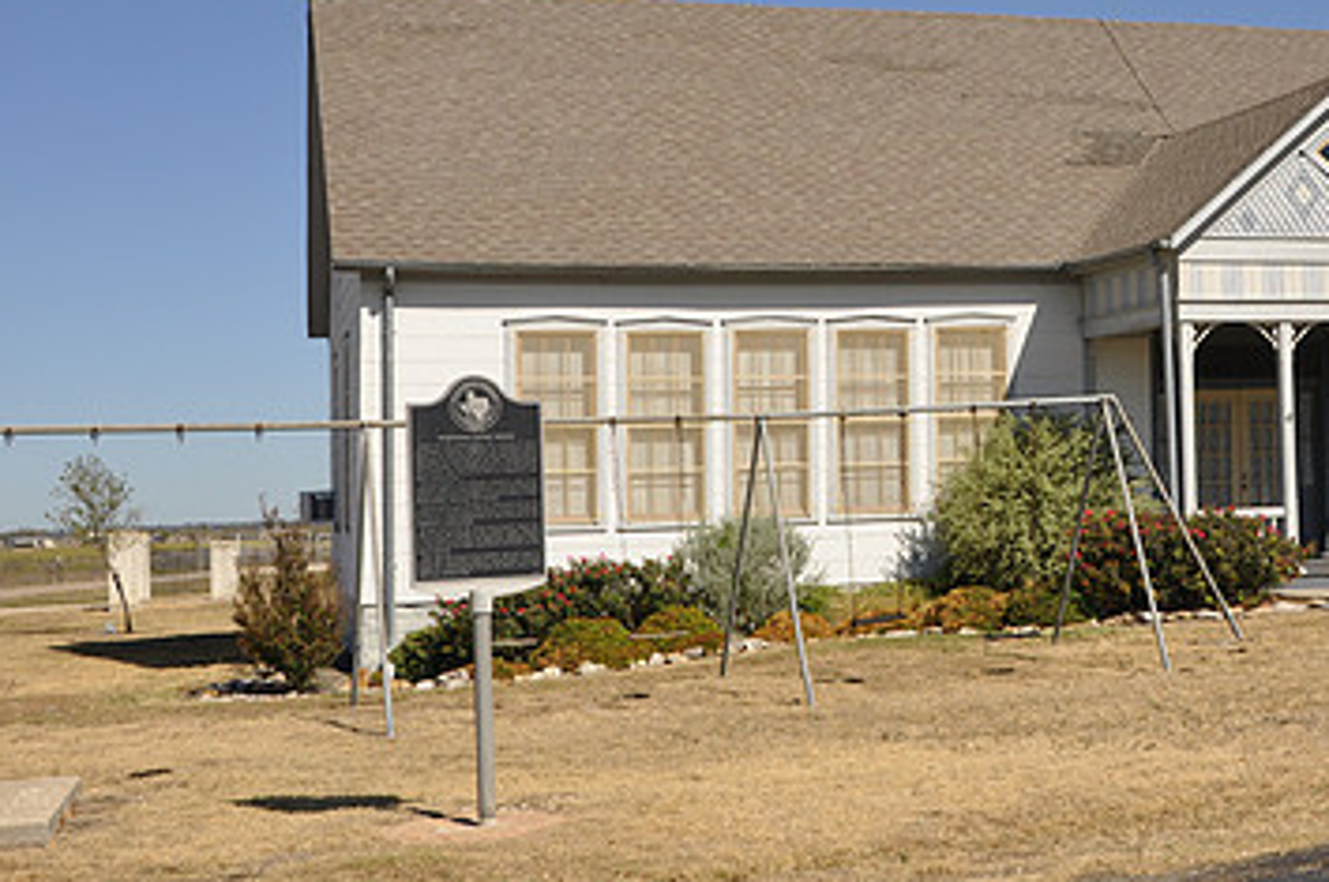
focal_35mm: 59
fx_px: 2175
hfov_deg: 33.0
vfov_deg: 22.9
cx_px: 1074
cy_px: 370
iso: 200
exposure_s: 1/250
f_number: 8
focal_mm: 24
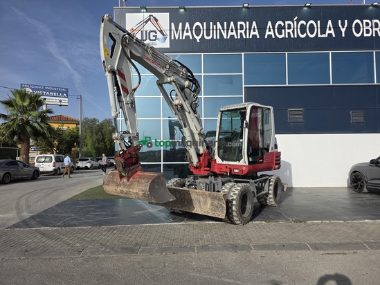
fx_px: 253
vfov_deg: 58.9
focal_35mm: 23
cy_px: 142
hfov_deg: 73.9
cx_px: 190
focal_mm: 6.3
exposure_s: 1/7944
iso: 80
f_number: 1.7
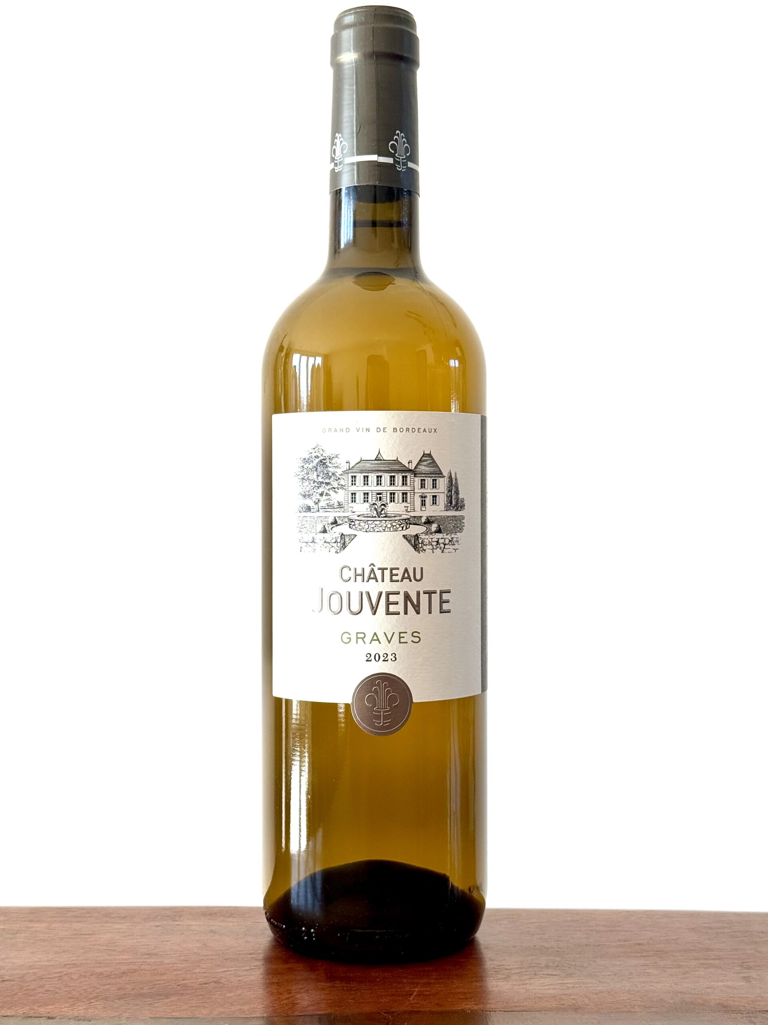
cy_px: 512
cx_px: 384
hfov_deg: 30.3
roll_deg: +0.3
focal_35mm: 48
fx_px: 1420
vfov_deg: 39.7
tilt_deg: +1.4
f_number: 1.78
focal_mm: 6.76
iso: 64
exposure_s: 1/404
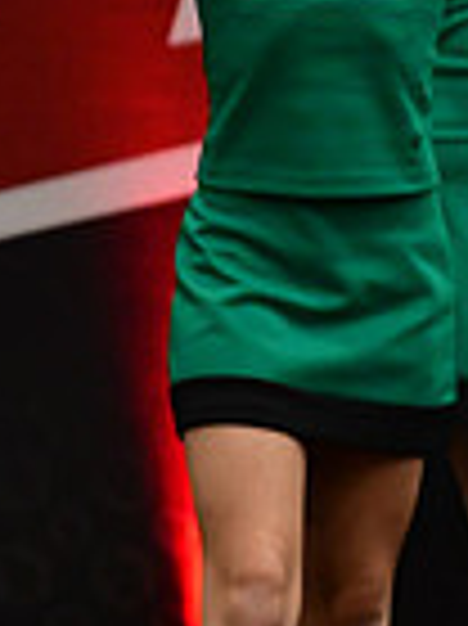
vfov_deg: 1.6
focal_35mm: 1203
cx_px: 1269
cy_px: 214
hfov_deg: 1.2
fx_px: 21719
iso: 4000
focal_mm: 200
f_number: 2.8
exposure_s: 1/800
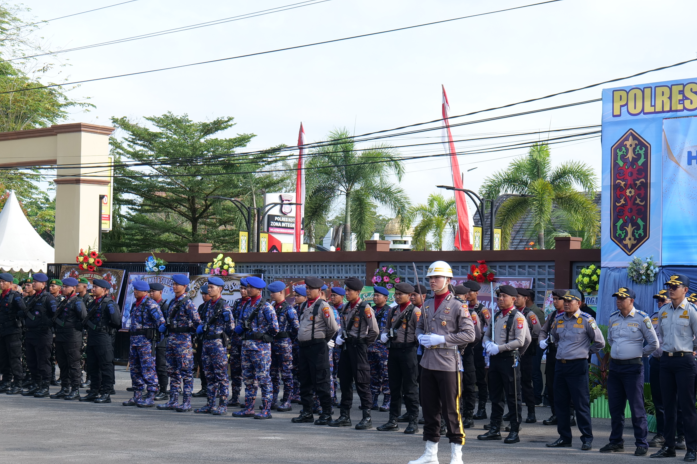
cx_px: 521
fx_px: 1433
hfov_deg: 27.0
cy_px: 287
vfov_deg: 18.4
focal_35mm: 74
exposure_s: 1/125
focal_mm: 38
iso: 100
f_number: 5.6
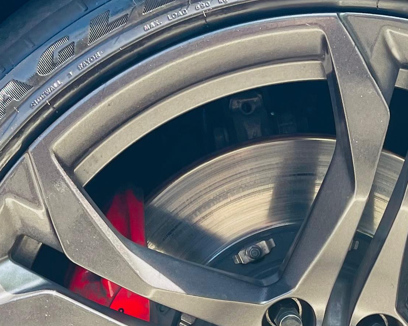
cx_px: 330
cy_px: 359
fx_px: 1062
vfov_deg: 16.9
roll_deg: +2.8
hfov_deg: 21.5
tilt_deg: -22.0
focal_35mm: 88
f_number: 1.6
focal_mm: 5.1
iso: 32
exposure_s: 1/303
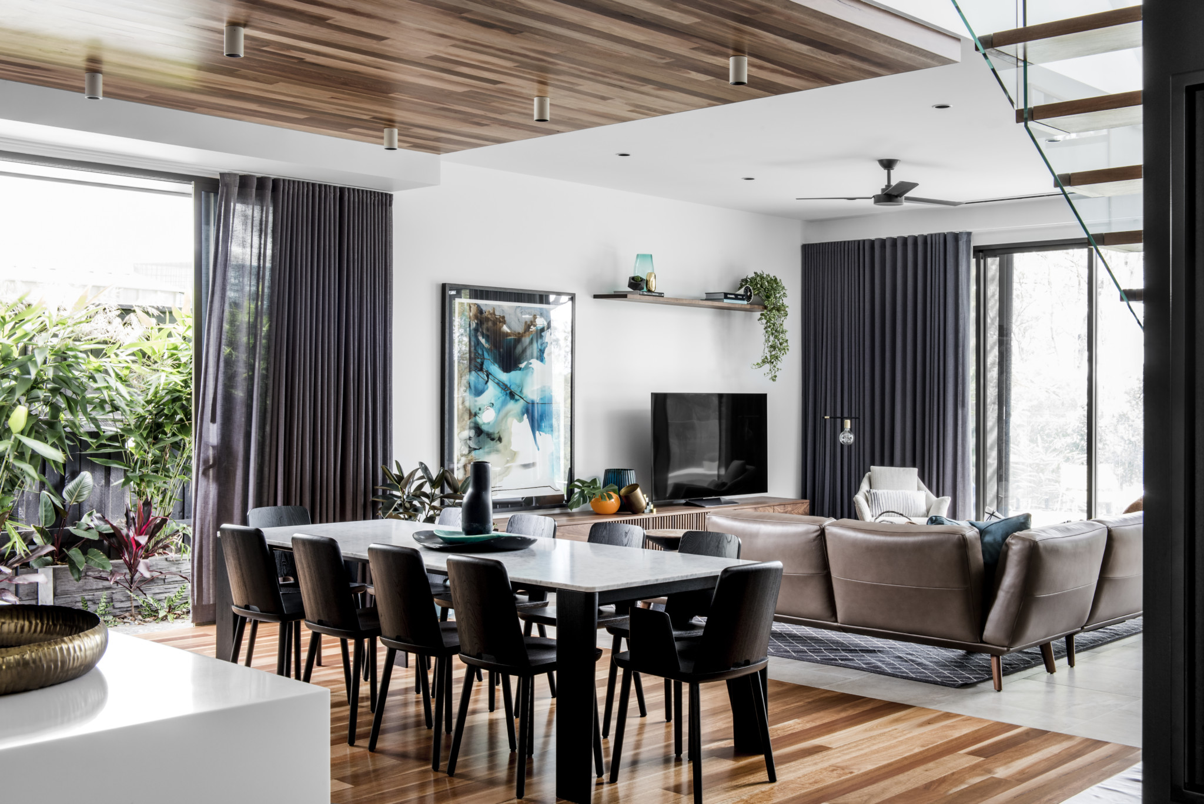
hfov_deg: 48.4
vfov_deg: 33.4
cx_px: 602
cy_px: 402
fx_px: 1338
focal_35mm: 40
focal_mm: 40
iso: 200
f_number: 16
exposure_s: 1
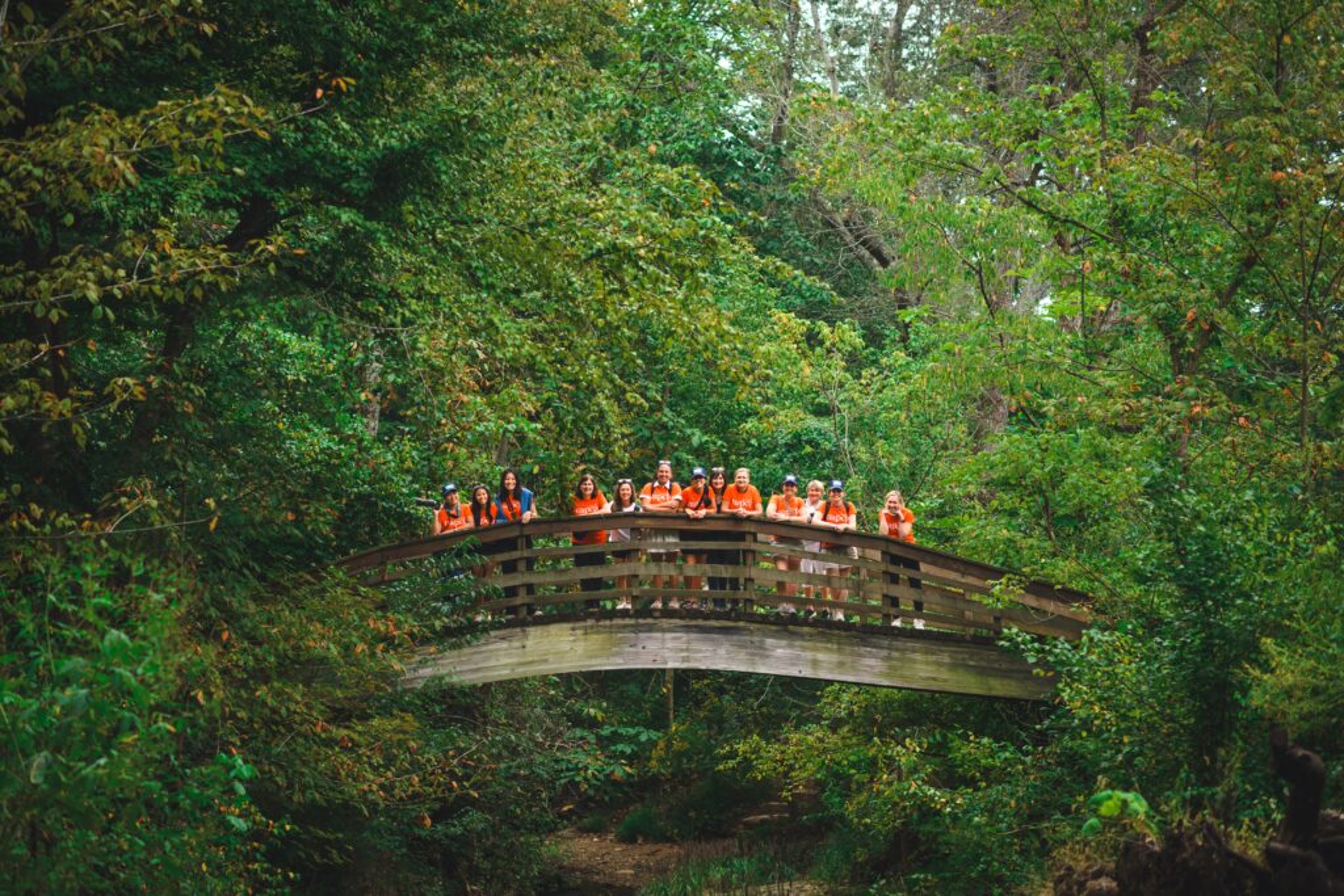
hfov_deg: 23.9
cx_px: 672
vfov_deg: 16.1
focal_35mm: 85
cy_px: 448
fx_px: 3174
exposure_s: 1/320
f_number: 2.2
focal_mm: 85
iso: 100
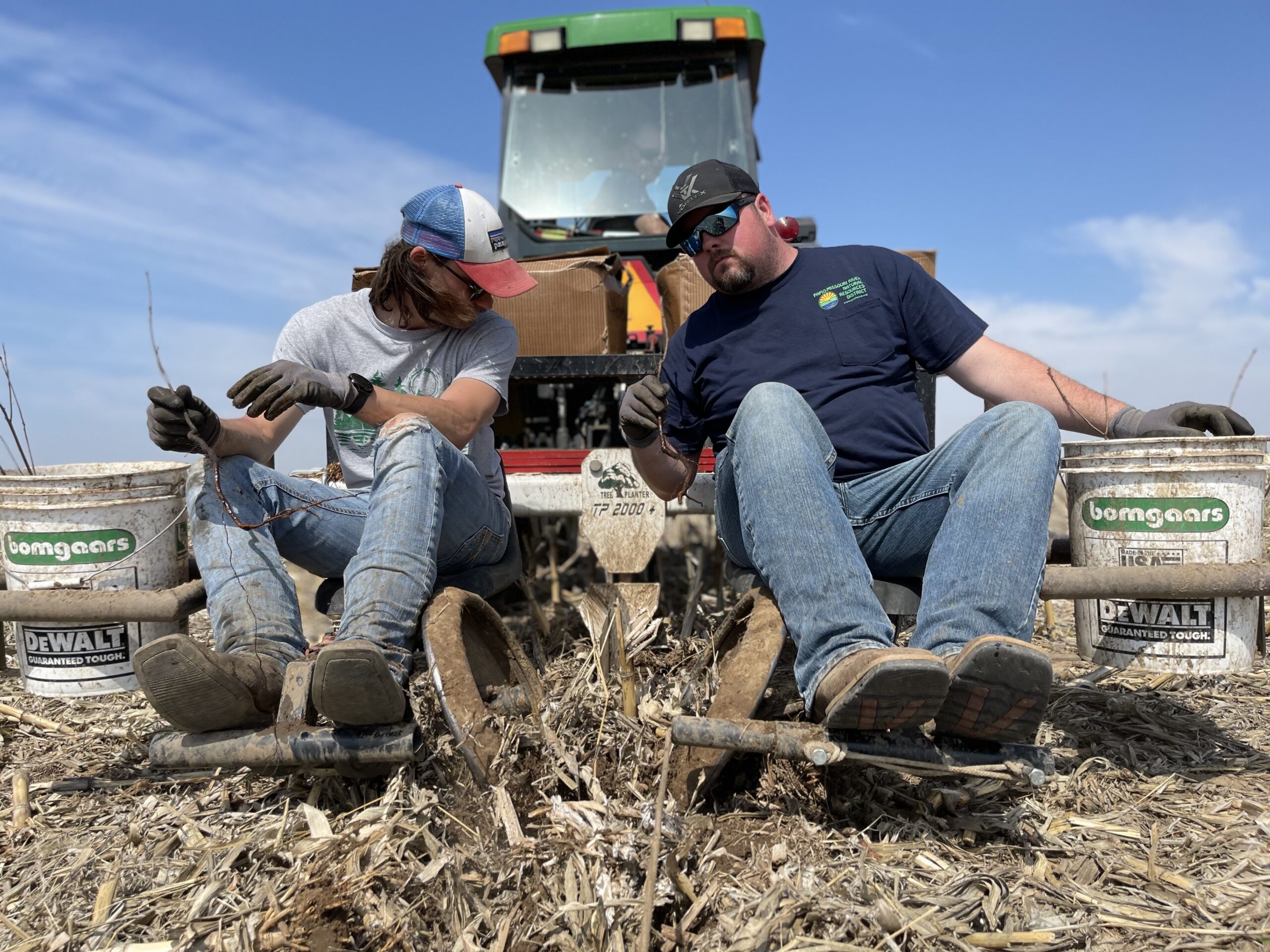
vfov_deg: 53.1
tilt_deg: +1.6
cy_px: 476
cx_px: 635
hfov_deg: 67.3
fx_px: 954
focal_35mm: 26
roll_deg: +1.1
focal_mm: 5.1
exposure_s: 1/3663
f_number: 1.6
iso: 50
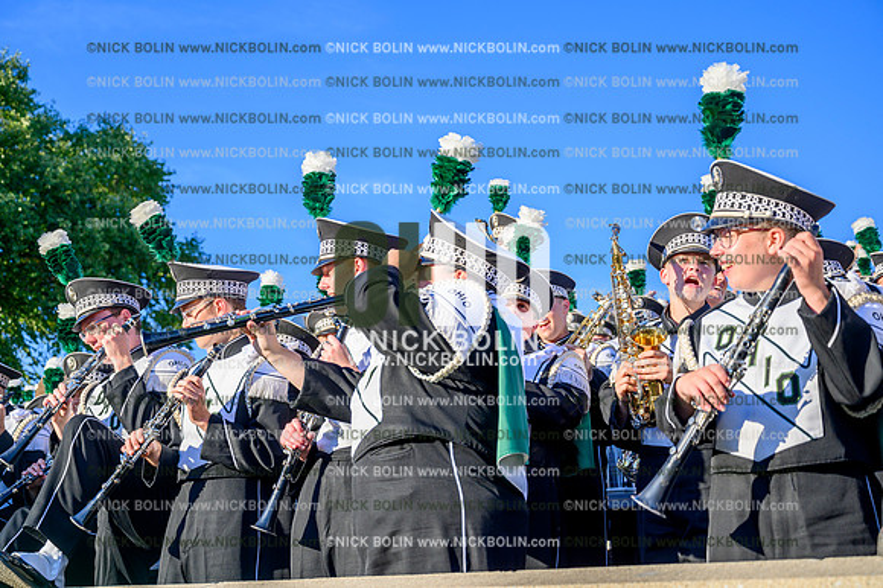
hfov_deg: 40.4
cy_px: 294
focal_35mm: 49
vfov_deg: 27.5
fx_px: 1201
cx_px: 442
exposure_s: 1/640
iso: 125
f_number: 4
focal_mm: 49
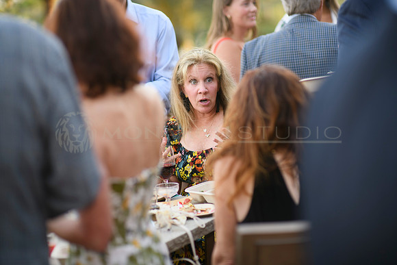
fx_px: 938
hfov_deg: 23.9
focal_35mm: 85
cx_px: 198
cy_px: 132
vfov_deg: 16.1
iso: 40
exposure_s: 1/400
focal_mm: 85
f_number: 1.8
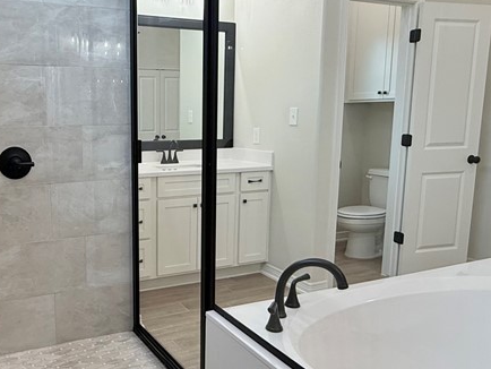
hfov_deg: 53.7
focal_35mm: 33
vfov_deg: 43.0
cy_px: 188
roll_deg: -0.1
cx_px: 147
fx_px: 468
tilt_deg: -8.7
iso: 125
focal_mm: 2.22
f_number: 2.2
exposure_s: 1/120
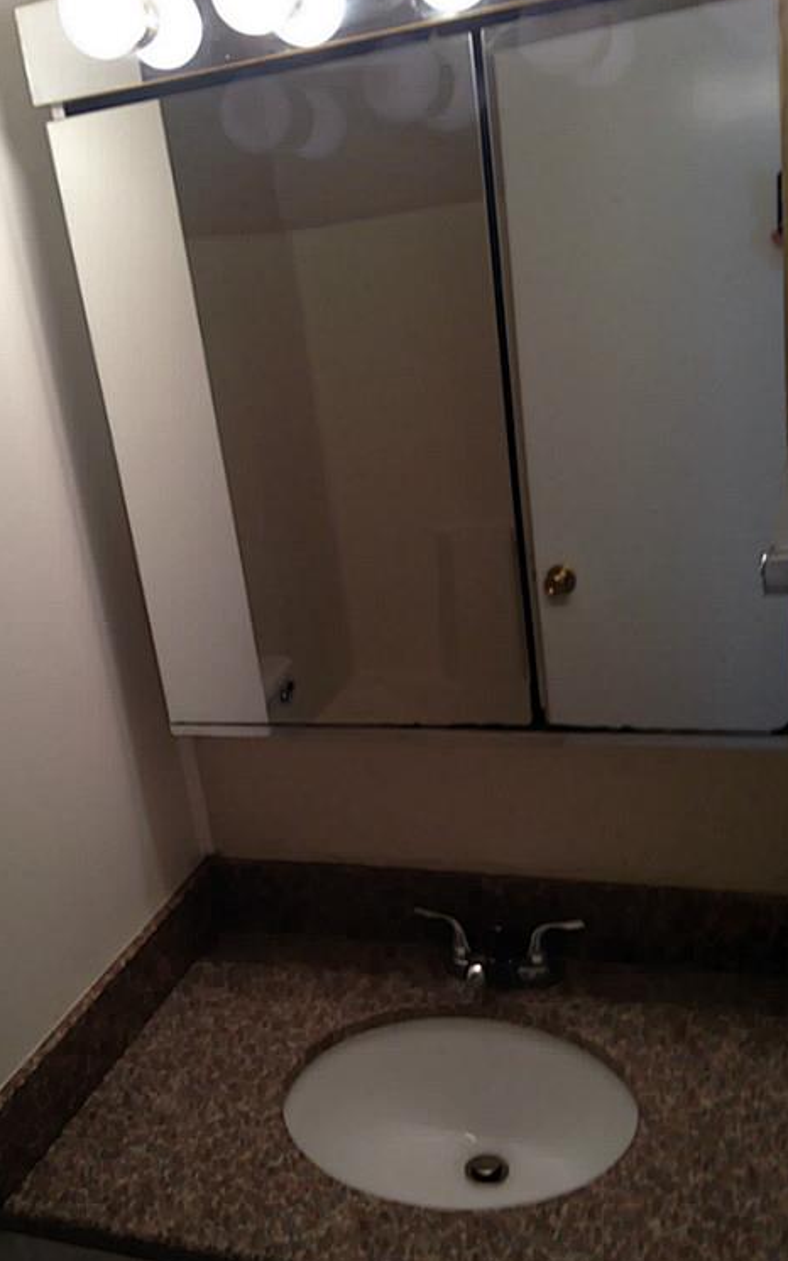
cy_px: 622
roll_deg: +6.7
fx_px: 1237
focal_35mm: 36
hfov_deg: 35.2
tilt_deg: -15.8
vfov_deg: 54.0
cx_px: 320
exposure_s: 1/24
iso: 50
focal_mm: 4.12
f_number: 2.4
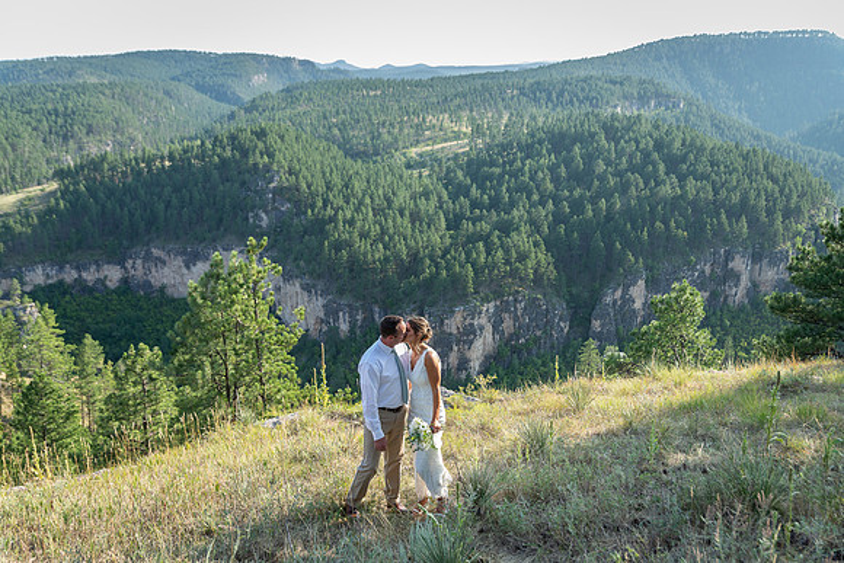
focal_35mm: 35
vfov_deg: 37.9
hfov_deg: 54.4
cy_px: 282
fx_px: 821
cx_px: 422
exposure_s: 1/320
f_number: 3.5
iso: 200
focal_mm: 35
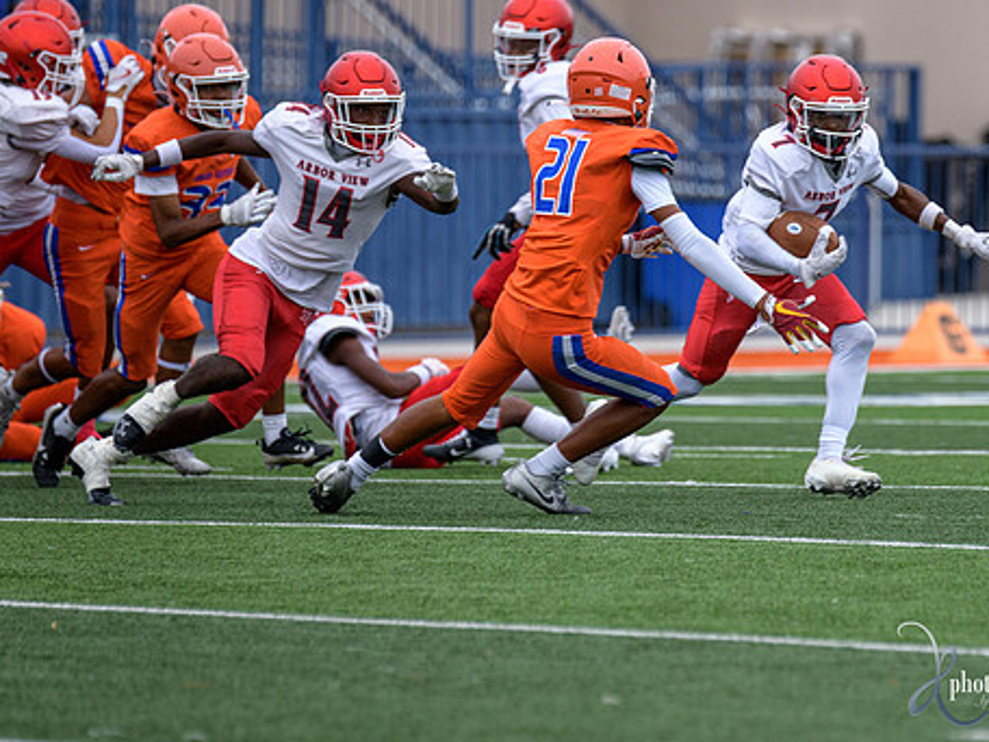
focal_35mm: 503
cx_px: 735
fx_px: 14371
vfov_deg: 3.0
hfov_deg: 3.9
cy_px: 350
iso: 320
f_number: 3.5
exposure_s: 1/1000
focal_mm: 300
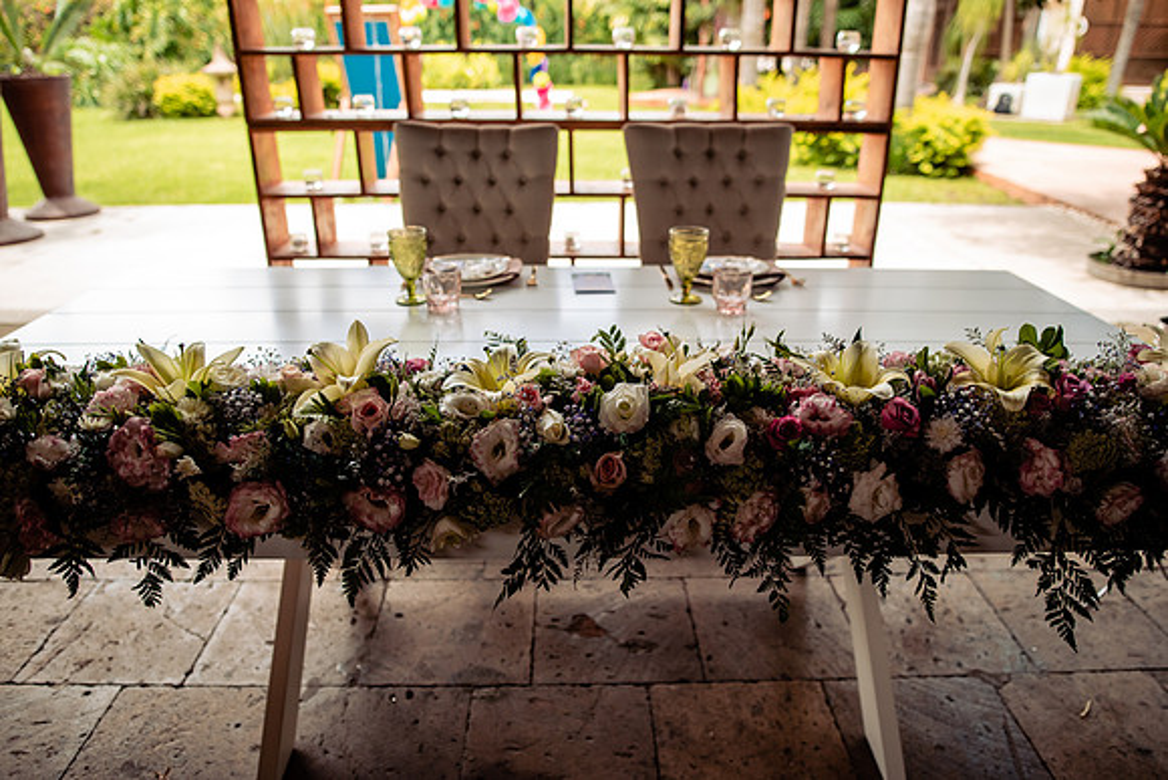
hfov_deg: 73.4
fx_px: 783
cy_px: 390
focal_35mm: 24
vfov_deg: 52.9
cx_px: 584
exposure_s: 1/800
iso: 400
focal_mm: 24
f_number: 2.5
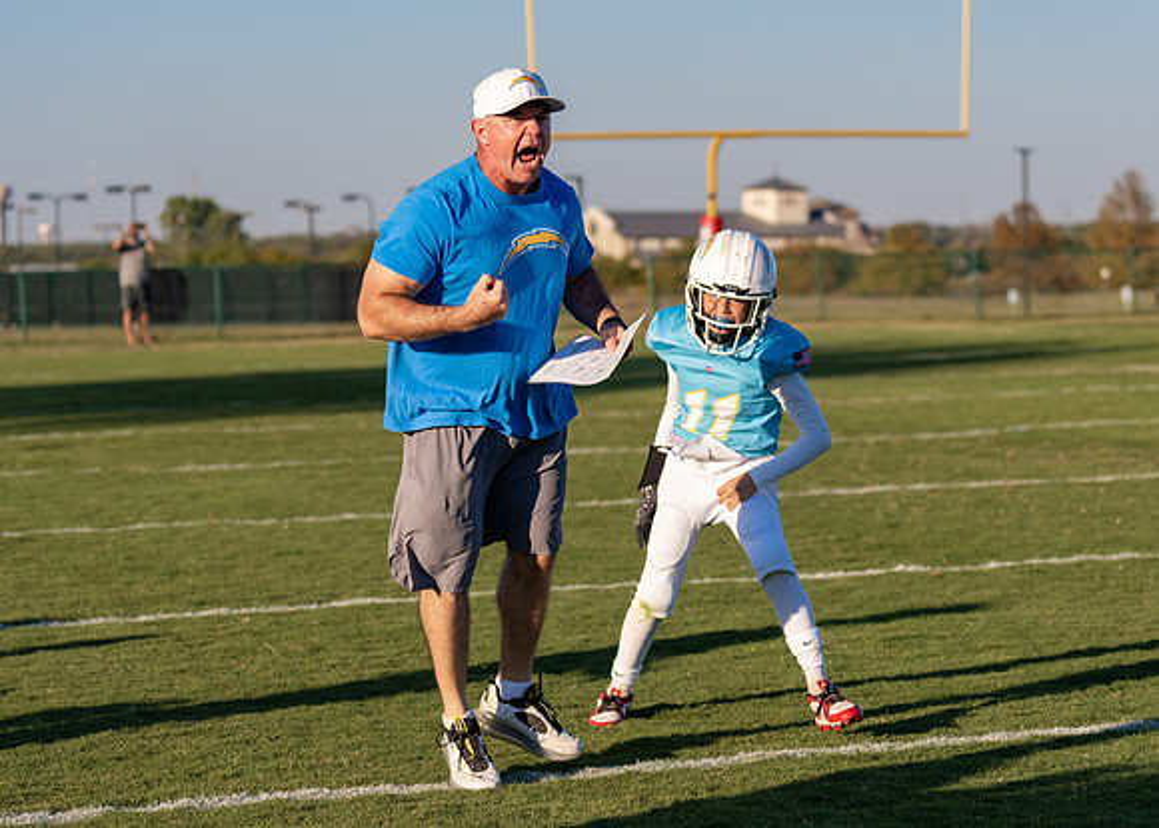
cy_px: 382
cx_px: 662
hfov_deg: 18.5
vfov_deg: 13.3
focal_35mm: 108
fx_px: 3553
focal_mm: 70
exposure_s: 1/1600
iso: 100
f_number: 2.8
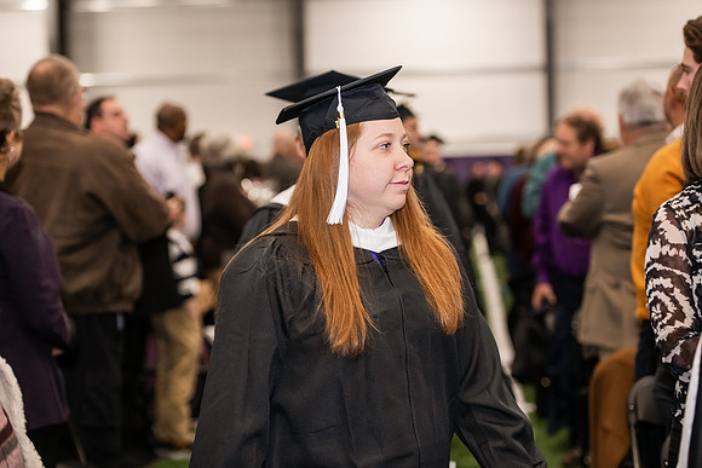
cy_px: 234
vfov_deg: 14.9
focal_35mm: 92
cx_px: 351
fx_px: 1794
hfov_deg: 22.1
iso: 2000
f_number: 3.2
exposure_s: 1/200
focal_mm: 92
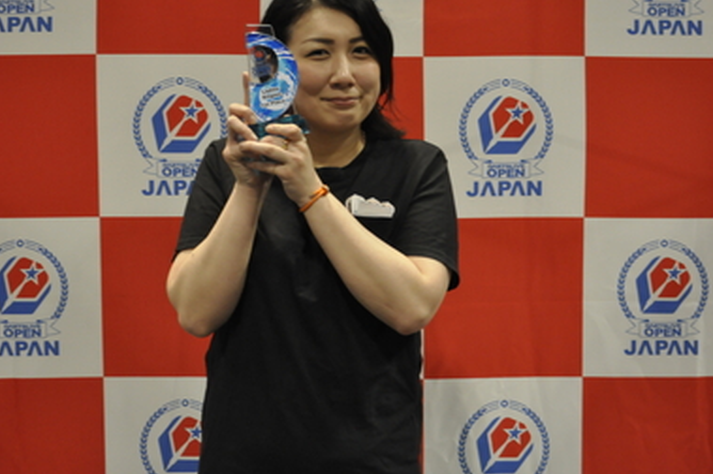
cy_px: 213
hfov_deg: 32.1
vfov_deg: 21.7
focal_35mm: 63
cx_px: 339
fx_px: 1239
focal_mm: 35
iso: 1600
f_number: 5
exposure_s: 1/30
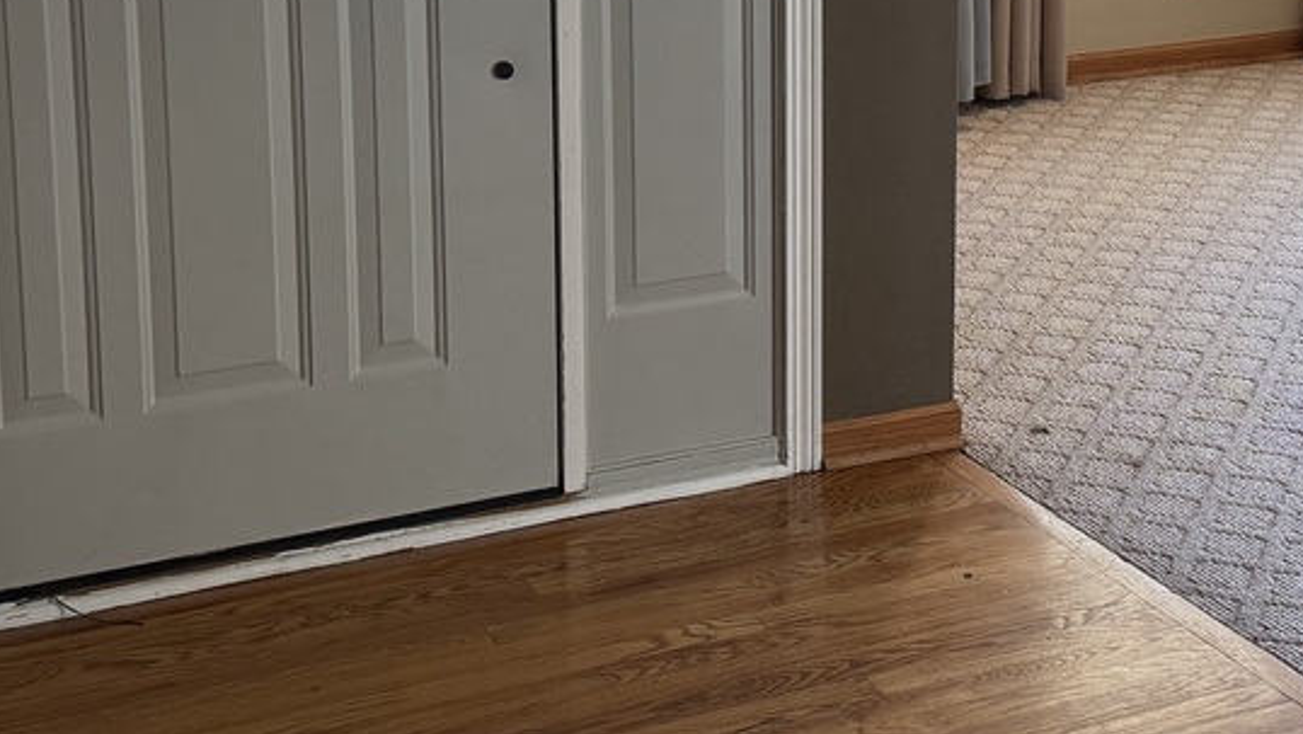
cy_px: -7
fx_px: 2419
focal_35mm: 70
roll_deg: +0.0
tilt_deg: -9.5
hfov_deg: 29.9
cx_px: 872
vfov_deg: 16.9
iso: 200
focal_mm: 6.76
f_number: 1.78
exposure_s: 1/136
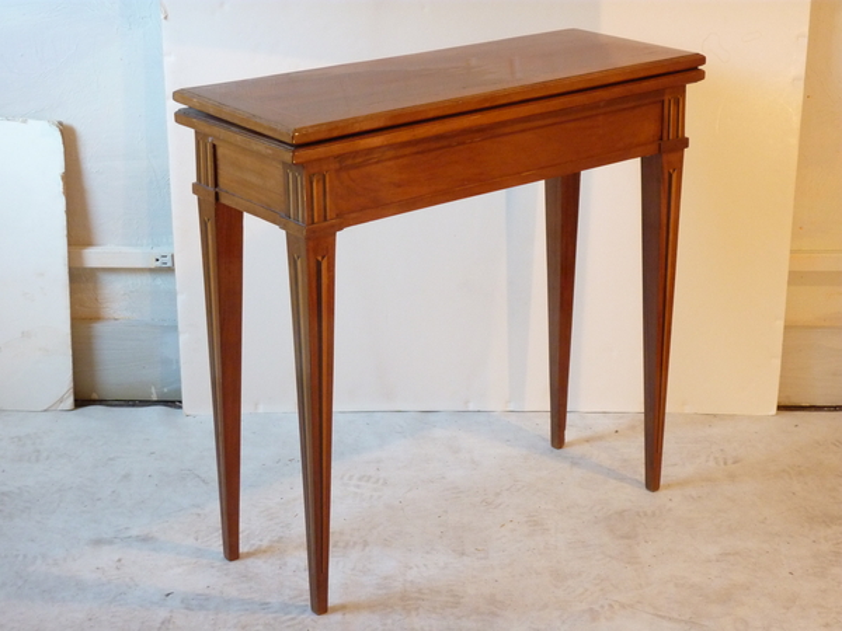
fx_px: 1630
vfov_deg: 21.9
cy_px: 316
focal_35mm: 67
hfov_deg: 29.0
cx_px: 421
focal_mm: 11
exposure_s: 1/30
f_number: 4.1
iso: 400
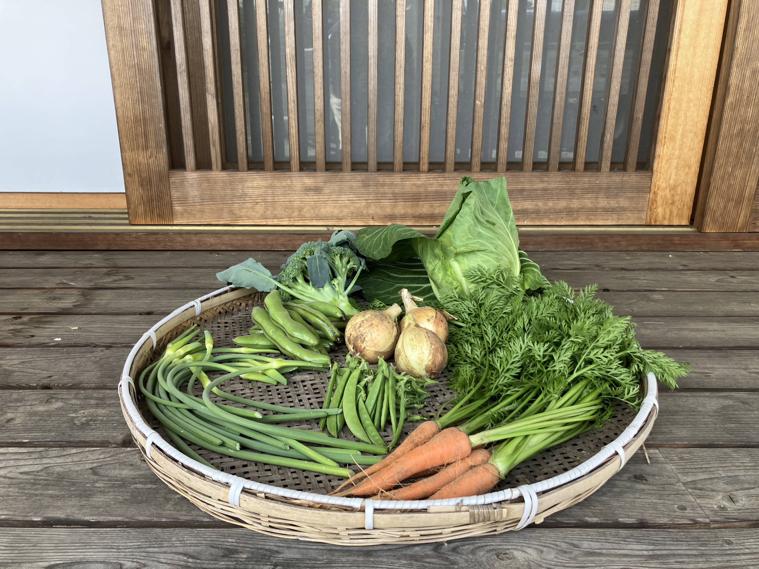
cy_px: 284
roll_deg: -1.5
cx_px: 380
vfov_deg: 49.7
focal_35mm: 28
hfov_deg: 63.4
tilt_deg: -18.3
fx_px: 614
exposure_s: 1/134
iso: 20
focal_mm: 3.99
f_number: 1.8
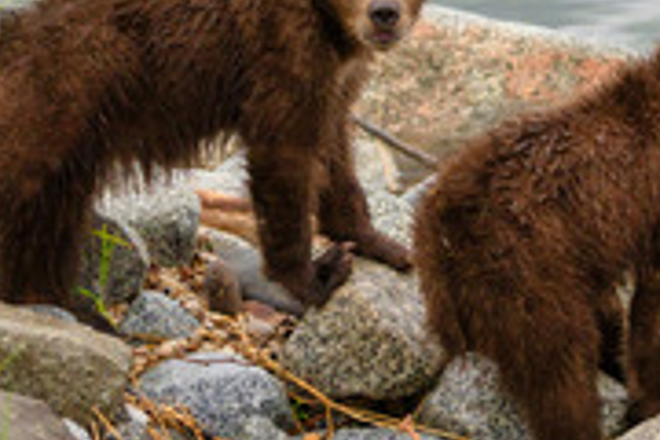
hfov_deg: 3.3
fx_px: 11421
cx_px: 752
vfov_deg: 2.2
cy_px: 204
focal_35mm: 623
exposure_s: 1/1000
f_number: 5.6
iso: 640
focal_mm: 200
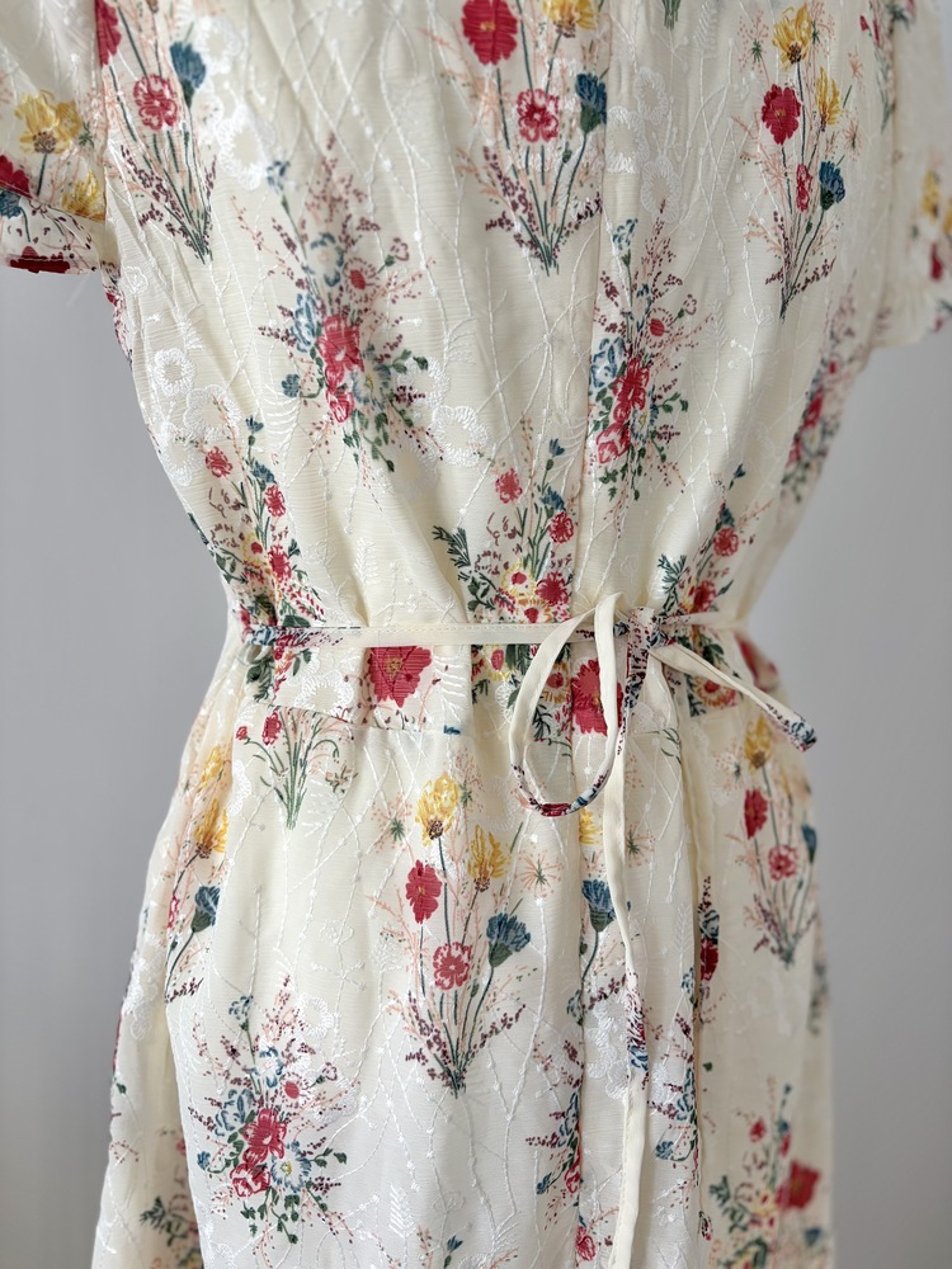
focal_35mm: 26
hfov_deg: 53.1
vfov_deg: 67.3
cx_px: 476
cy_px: 634
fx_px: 953
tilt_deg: -9.6
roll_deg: -2.4
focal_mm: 5.96
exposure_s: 1/122
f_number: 1.6
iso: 125
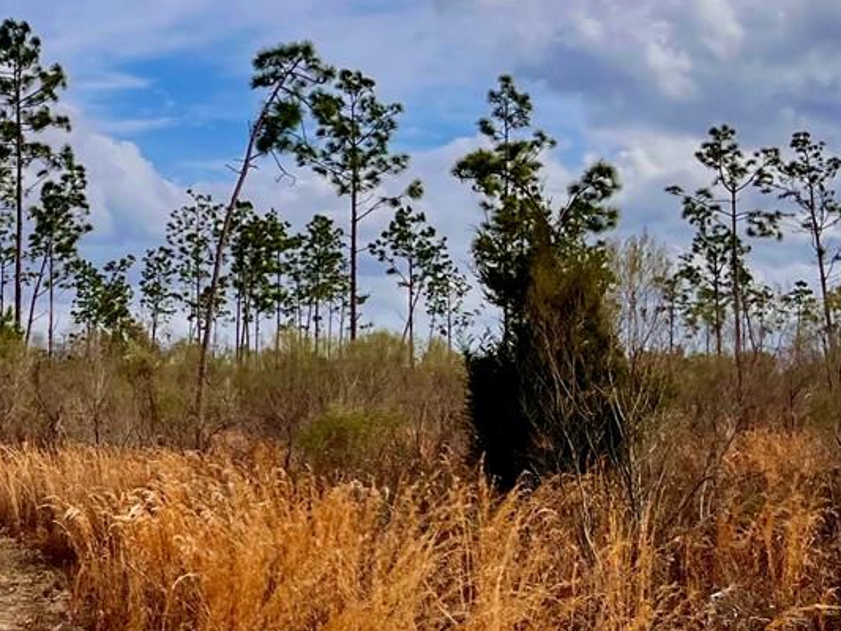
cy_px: 284
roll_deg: +0.2
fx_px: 1895
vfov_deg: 18.9
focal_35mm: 78
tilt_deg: +4.4
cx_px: -218
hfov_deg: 22.6
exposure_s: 1/5848
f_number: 1.6
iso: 50
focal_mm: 5.1
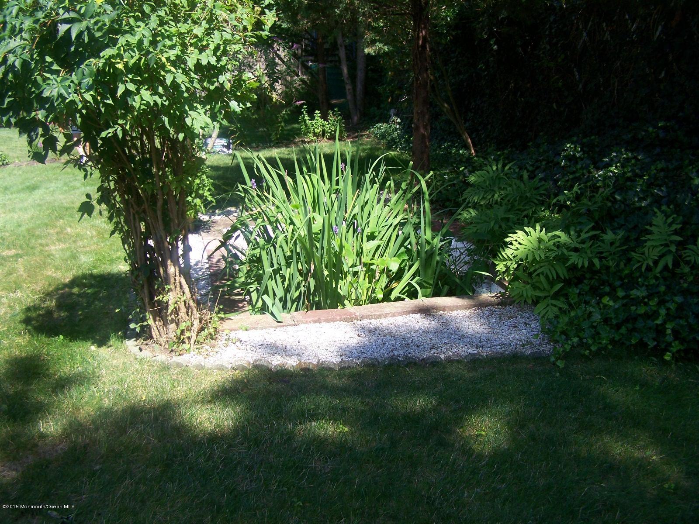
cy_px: 262
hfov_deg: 49.0
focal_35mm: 38
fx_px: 767
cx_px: 350
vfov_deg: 37.7
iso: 64
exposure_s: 1/320
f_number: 2.8
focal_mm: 6.3
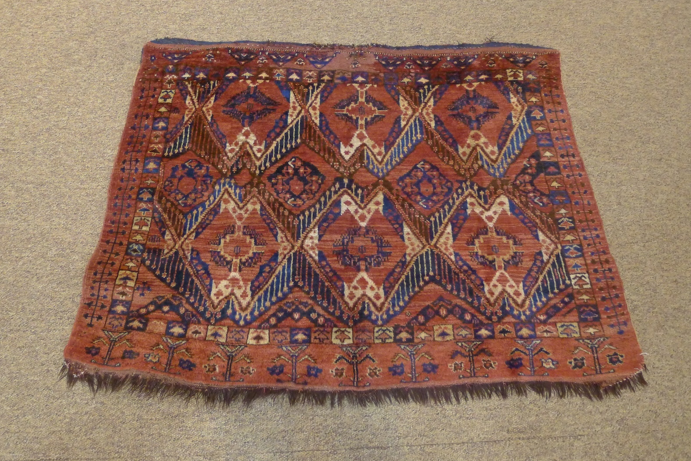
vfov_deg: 51.3
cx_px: 338
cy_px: 238
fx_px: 480
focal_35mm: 25
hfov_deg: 71.5
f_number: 2
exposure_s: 1/25
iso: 800
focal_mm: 5.1
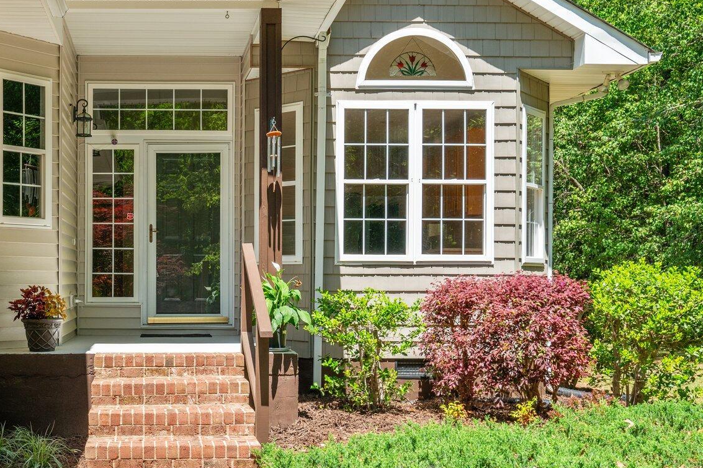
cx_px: 164
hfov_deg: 40.6
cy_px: 279
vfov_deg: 28.6
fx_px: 918
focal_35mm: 47
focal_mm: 26
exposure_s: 1/160
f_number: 8
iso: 320
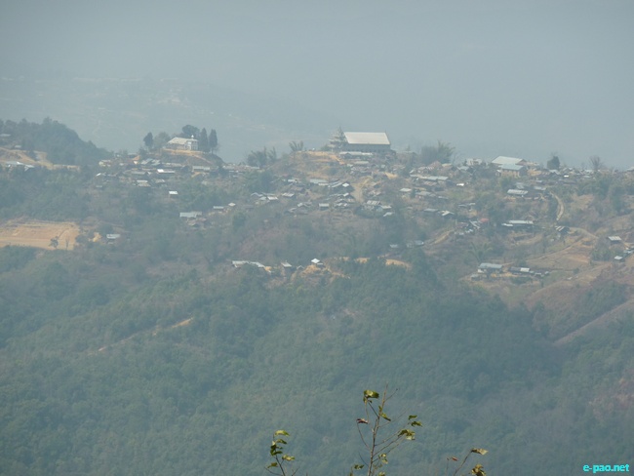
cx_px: 317
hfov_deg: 10.1
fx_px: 3591
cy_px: 238
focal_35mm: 196
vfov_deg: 7.6
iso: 80
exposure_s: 1/500
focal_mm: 32.1
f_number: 5
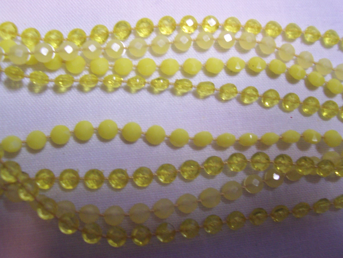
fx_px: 367
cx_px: 172
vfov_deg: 38.7
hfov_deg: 50.1
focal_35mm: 37
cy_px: 129
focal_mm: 5.6
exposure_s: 1/30
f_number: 2.8
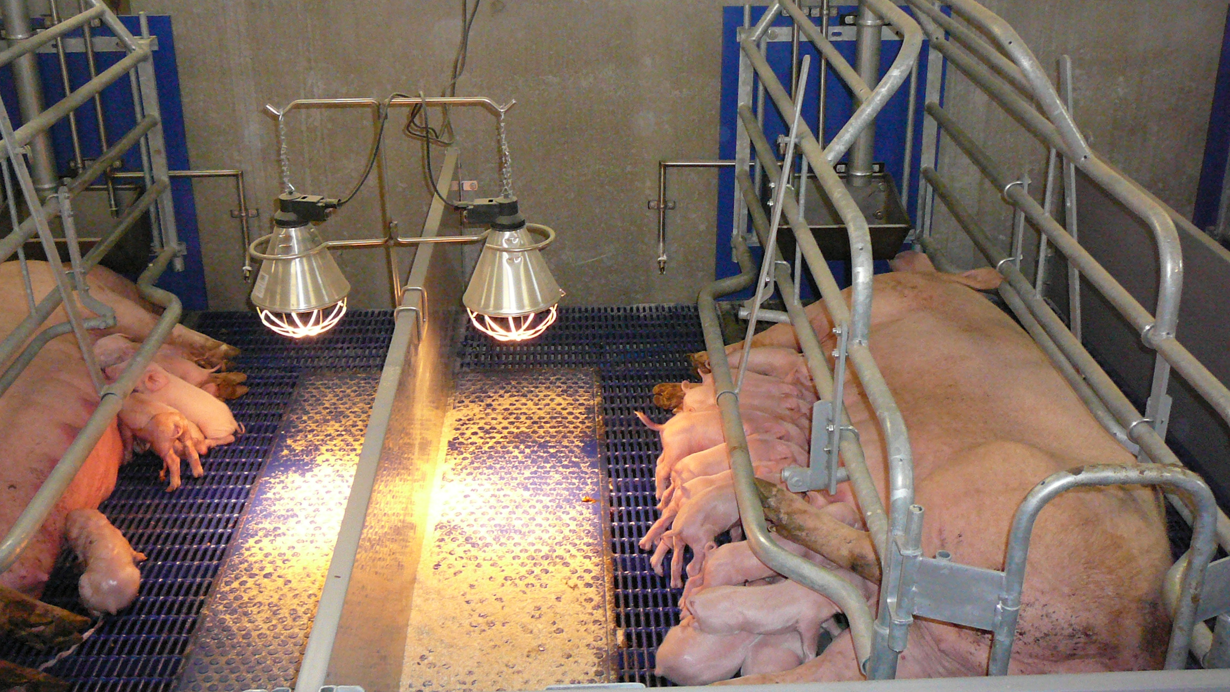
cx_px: 602
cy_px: 299
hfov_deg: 51.6
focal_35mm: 39
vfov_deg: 30.4
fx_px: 1272
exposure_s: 1/30
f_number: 2.8
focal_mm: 5.2
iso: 400
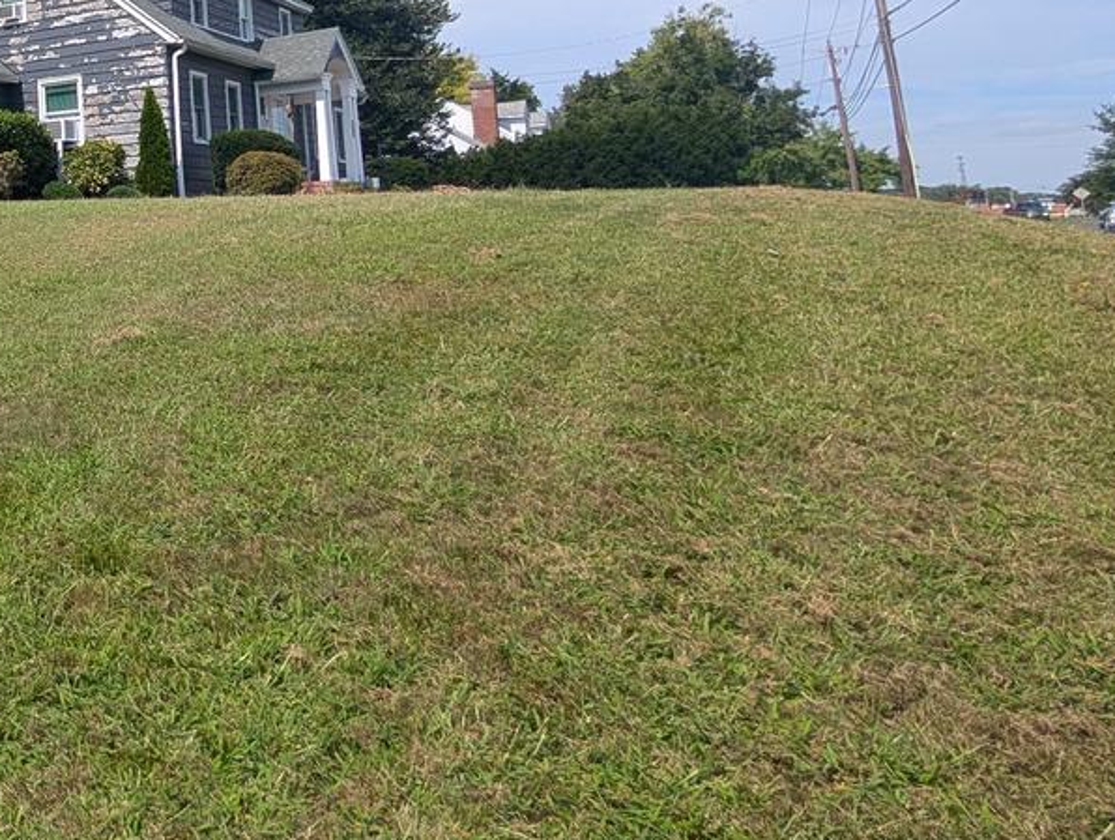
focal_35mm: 29
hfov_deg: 42.2
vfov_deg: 44.5
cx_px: -208
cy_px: 101
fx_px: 936
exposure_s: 1/2924
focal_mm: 2.02
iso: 55
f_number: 1.7
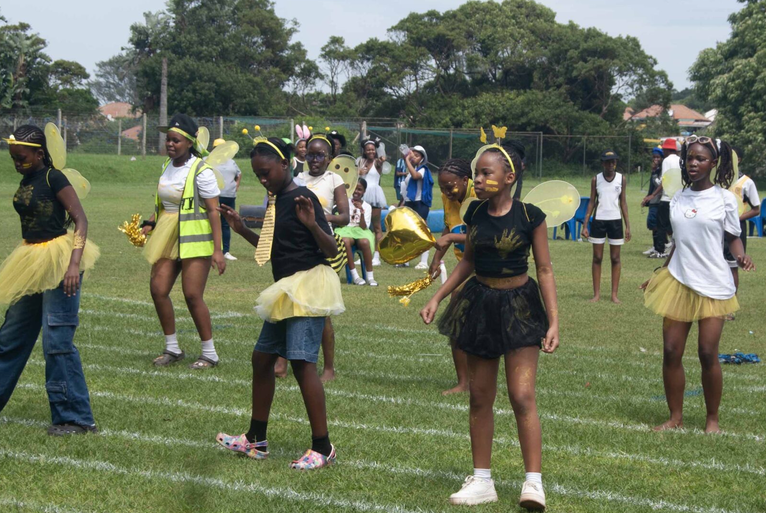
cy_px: 288
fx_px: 1939
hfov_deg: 22.3
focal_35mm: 91
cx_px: 482
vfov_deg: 15.1
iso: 100
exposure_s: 1/250
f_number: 8
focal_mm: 38
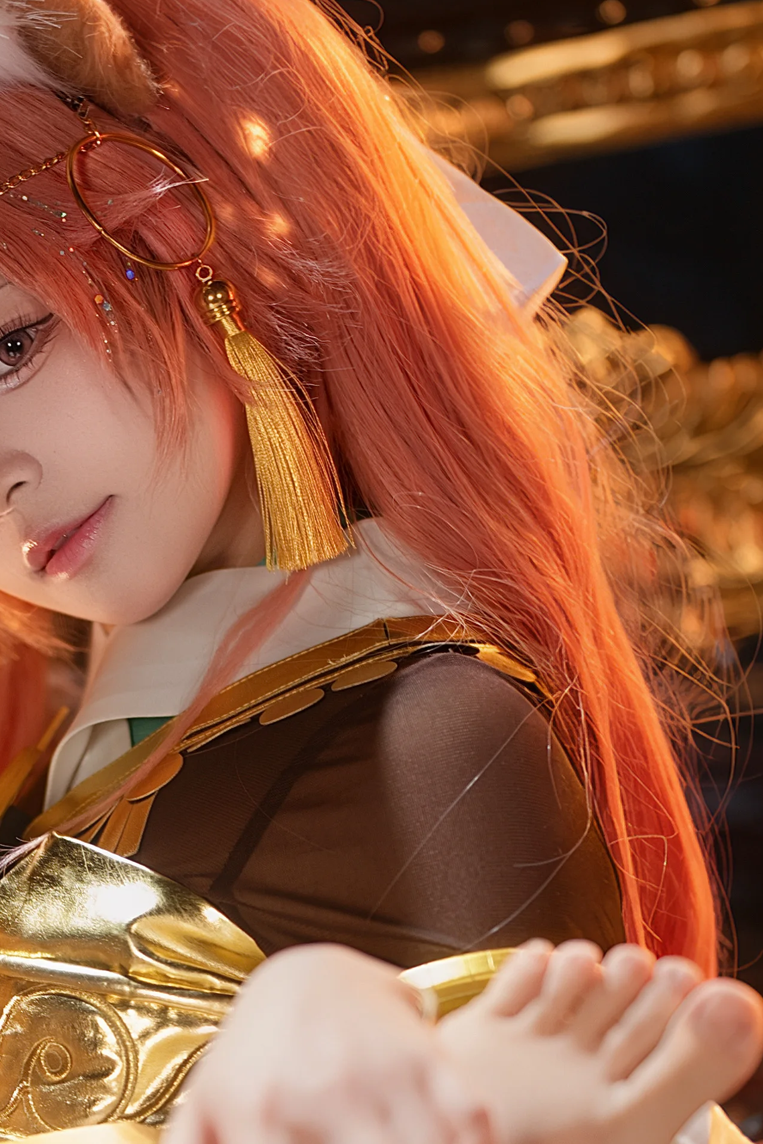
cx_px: 5
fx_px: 5816
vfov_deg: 11.1
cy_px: 1104
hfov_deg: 7.5
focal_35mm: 183
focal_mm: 50
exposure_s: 1/50
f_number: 1.2
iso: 50
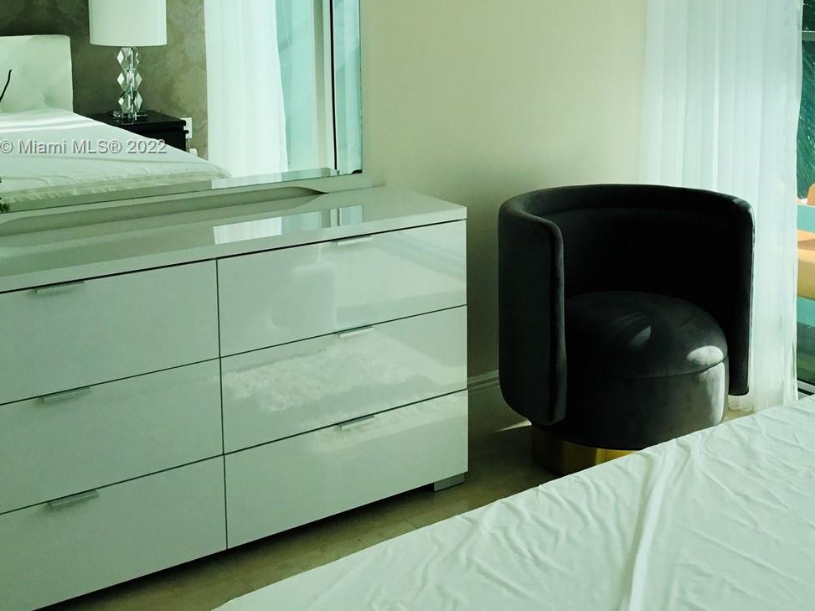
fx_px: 1200
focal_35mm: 51
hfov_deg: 37.0
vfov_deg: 28.1
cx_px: 568
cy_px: 148
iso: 25
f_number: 2.4
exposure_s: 1/806
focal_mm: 3.3
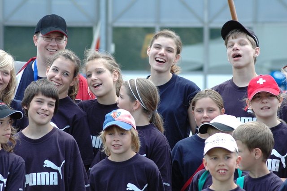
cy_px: 96
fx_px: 1733
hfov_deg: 9.5
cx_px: 144
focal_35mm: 218
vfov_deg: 6.3
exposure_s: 1/500
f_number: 5.6
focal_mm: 145
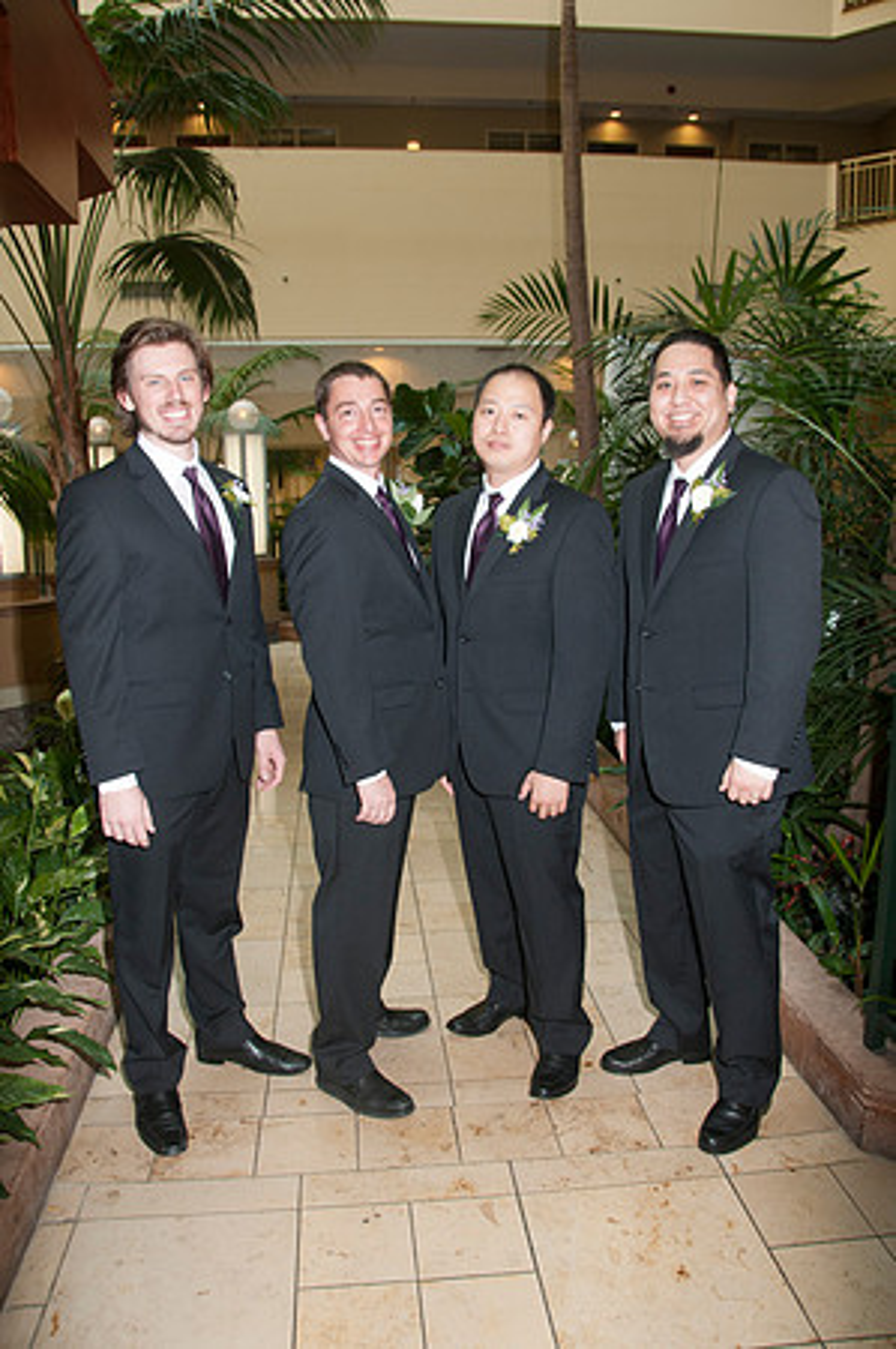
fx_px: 1010
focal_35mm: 27
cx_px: 448
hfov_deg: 47.8
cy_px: 674
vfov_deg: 67.4
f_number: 5.6
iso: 400
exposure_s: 1/60
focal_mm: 18
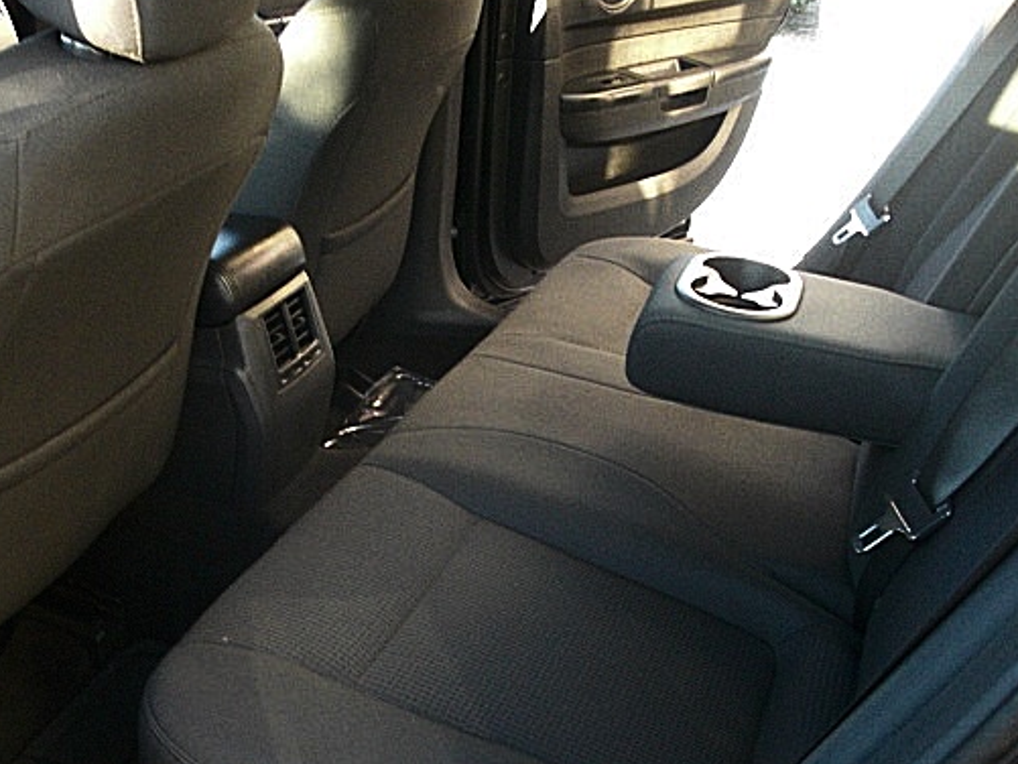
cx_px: 384
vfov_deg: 31.4
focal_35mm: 46
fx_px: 1353
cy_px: 461
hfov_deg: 40.9
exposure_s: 1/100
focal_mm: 6.3
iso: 800
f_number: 2.8
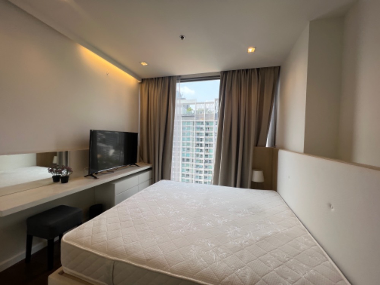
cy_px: 142
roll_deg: -2.1
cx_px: 190
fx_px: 143
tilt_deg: +0.3
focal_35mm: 13
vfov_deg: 89.9
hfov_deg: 106.2
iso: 32
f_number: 1.8
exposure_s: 1/156
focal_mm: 1.57
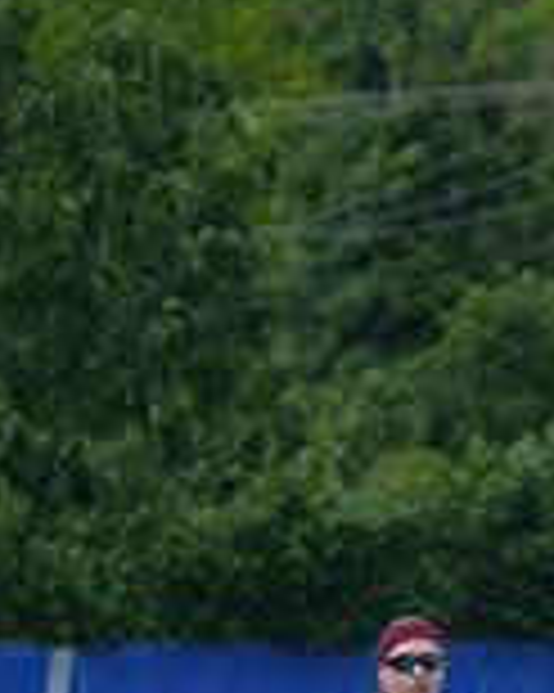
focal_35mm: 832
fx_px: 17069
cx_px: 1288
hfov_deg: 1.9
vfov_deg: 2.3
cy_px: 664
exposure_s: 1/1000
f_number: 5.6
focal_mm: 235
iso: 320
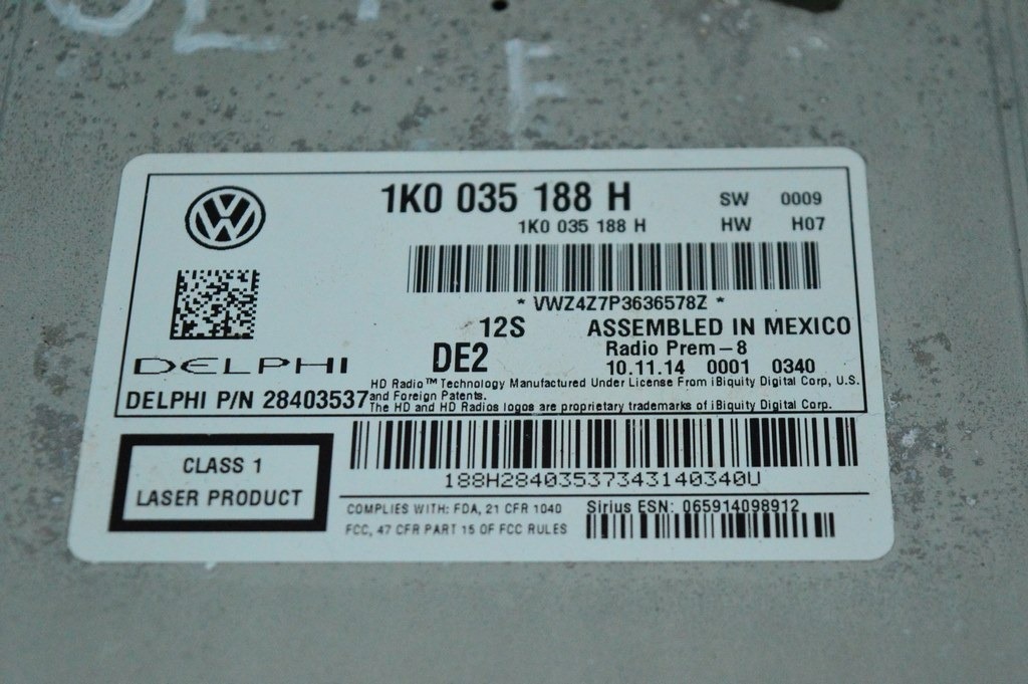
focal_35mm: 82
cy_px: 342
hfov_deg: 24.6
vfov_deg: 16.5
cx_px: 514
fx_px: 2354
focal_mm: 55
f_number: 5.6
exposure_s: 1/1000
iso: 6400
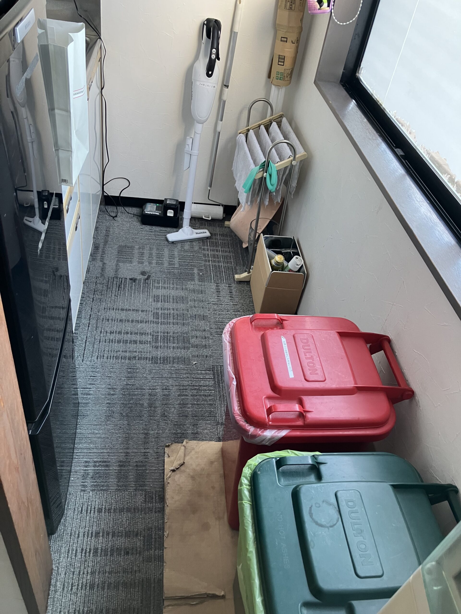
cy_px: 307
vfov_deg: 63.4
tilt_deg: -40.8
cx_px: 230
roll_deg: -11.6
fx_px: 497
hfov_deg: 49.7
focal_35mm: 28
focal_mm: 3.99
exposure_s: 1/71
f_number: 1.8
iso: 80
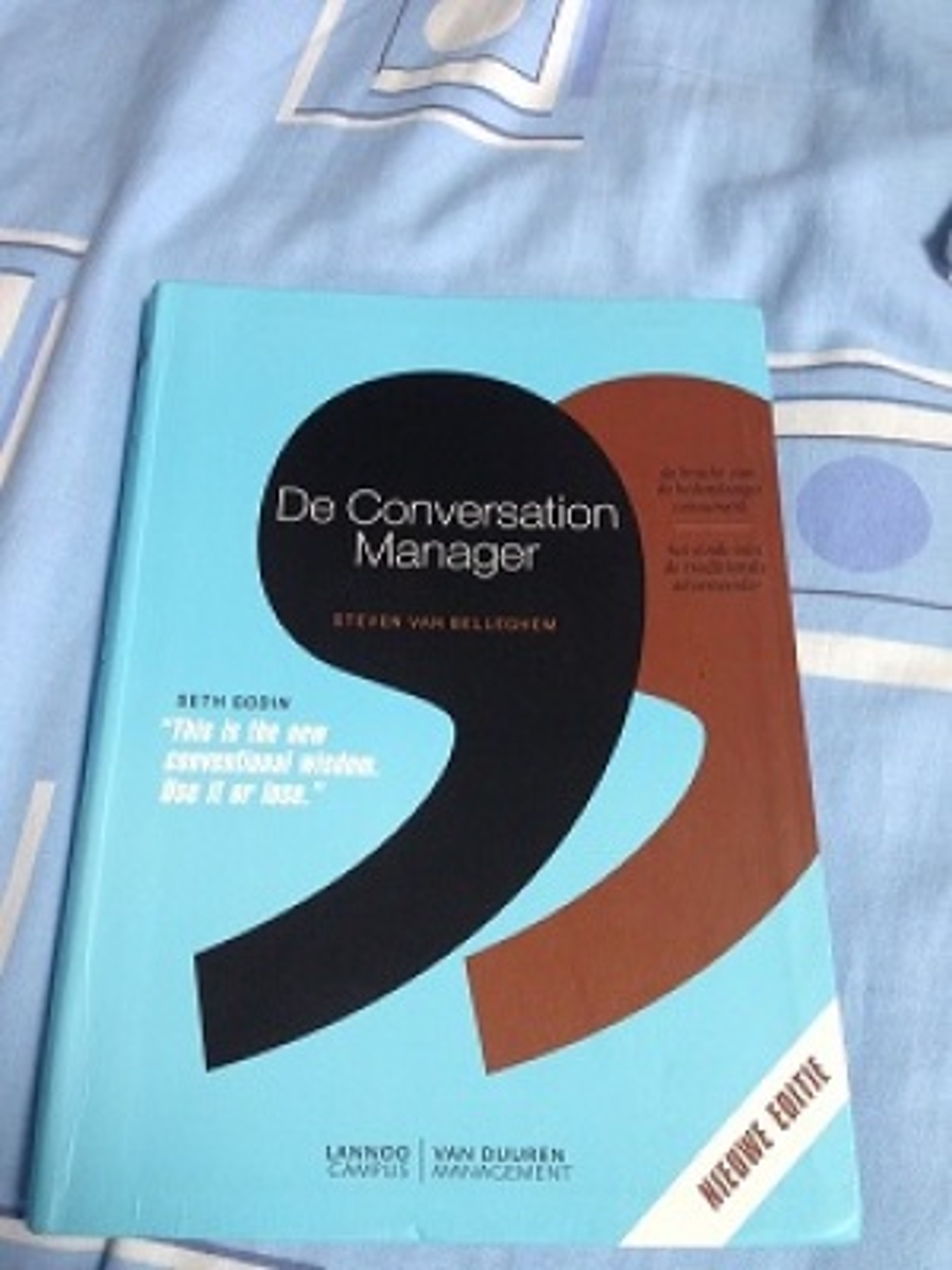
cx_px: 476
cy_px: 635
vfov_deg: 55.4
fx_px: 1210
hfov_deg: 42.9
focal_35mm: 33
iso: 125
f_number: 2.4
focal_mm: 4.12
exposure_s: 1/20
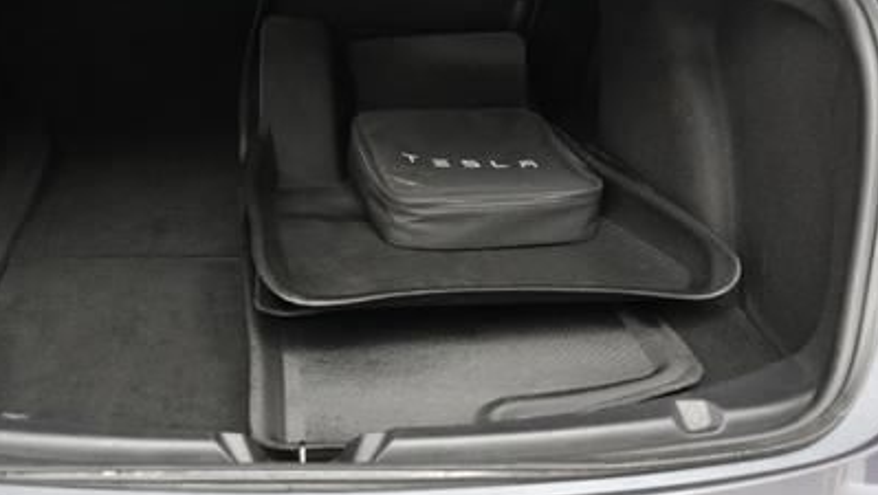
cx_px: 306
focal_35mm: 47
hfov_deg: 43.2
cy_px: 128
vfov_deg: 25.2
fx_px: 1095
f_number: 2.8
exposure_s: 1/60
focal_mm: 28
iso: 3200
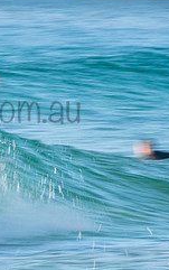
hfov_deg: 0.9
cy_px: 97
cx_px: -38
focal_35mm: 1473
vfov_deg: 1.4
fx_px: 10836
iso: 100
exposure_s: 1/30
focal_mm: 400
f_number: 18
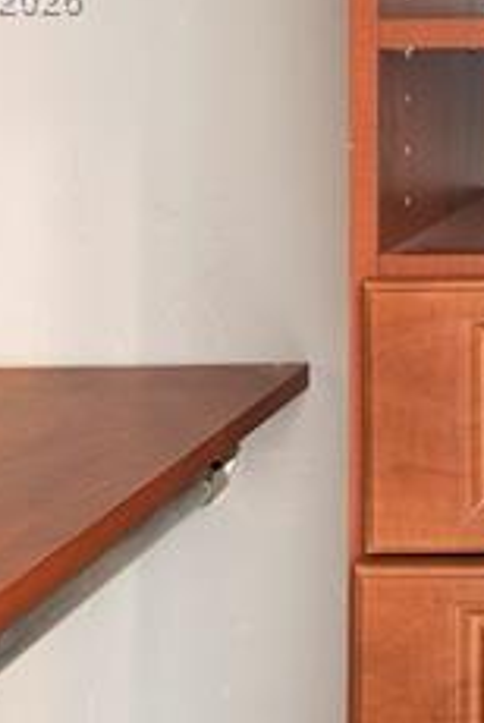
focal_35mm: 73
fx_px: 1468
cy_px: 0
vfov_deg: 26.2
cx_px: 834
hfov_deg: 16.2
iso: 100
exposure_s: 8
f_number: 7.1
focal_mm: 14
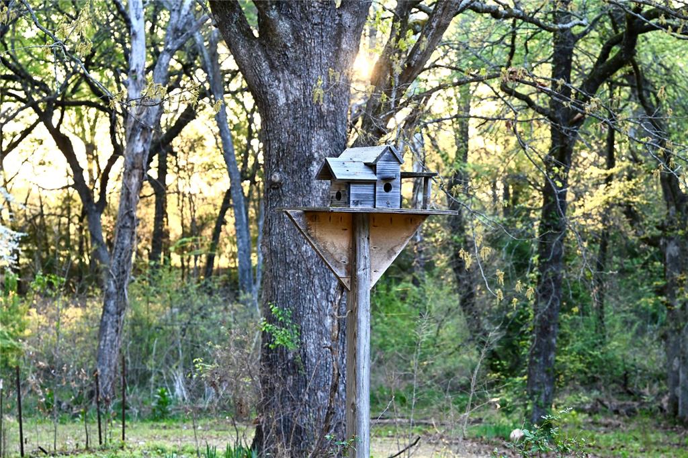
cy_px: 229
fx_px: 1910
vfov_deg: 13.7
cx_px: 344
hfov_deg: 20.4
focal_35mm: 100
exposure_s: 1/125
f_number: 7.1
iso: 1400
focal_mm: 100
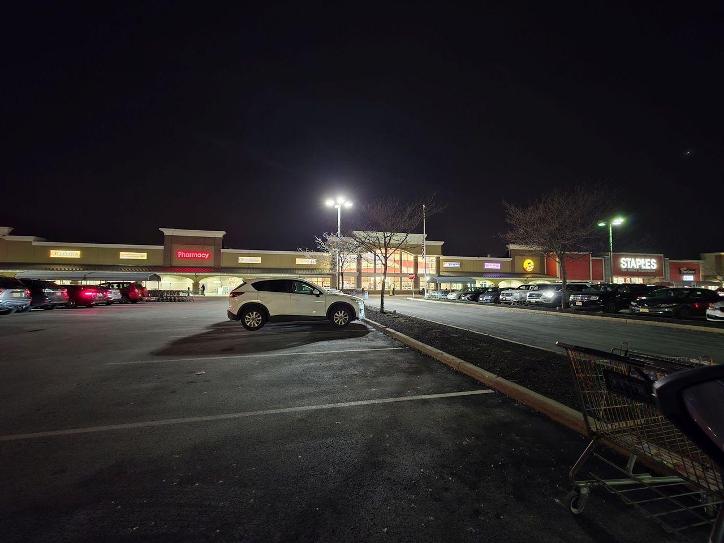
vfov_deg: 89.9
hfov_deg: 106.2
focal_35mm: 13
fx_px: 272
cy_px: 272
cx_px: 362
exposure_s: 1/9.99
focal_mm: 2.2
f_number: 1.9
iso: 800
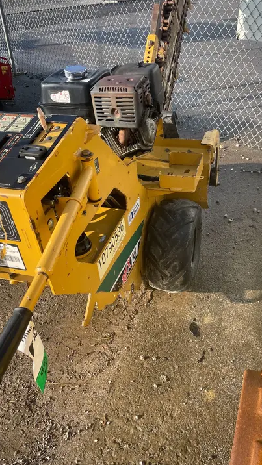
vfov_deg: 66.1
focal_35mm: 29
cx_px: 166
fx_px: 358
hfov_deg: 39.9
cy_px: 232
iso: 32
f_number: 1.6
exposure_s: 1/1072
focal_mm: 4.2
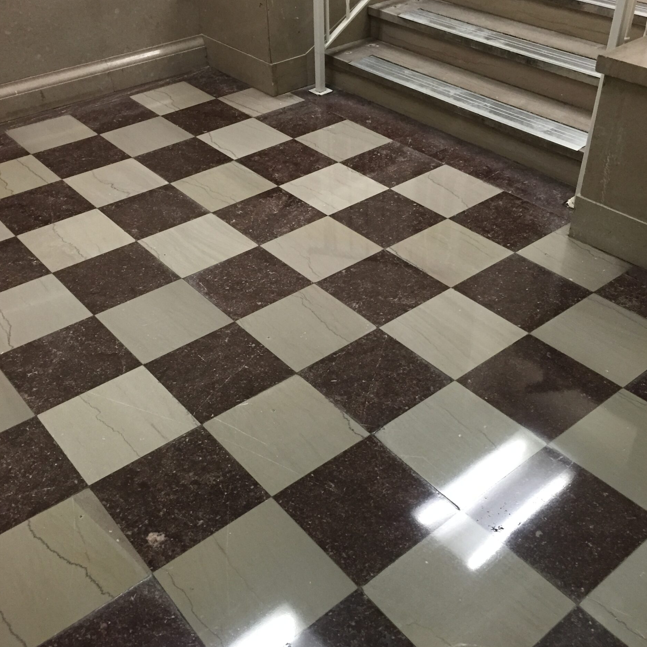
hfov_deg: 47.2
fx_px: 740
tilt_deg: -37.8
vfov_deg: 47.2
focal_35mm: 35
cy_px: 332
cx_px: 329
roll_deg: +2.0
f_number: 2.2
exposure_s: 1/30
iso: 160
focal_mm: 4.15
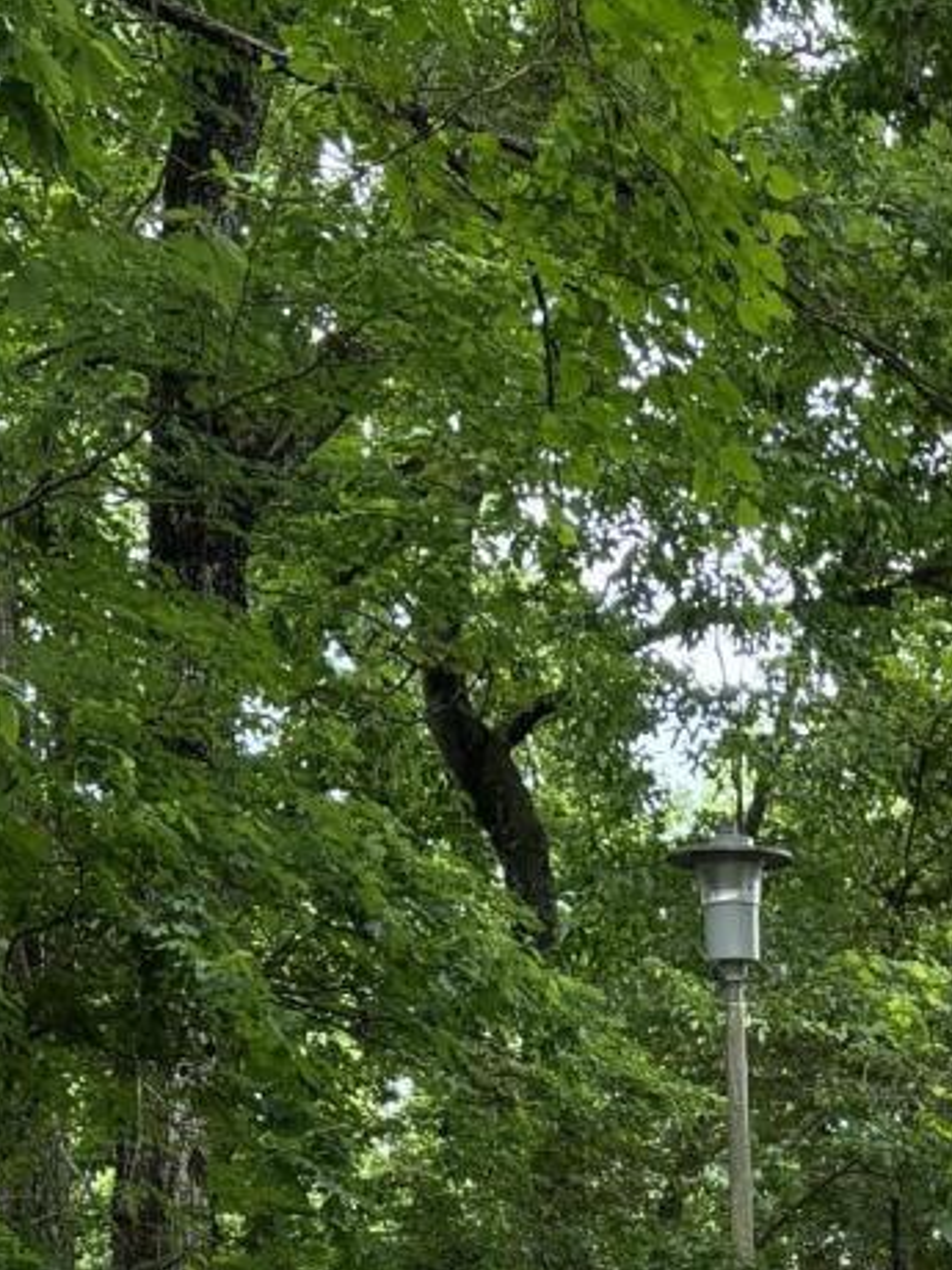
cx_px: 1173
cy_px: 2534
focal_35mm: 113
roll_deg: -2.4
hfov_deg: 12.8
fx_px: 4144
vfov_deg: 14.5
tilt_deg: -11.8
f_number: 1.6
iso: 32
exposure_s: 1/122
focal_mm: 5.96
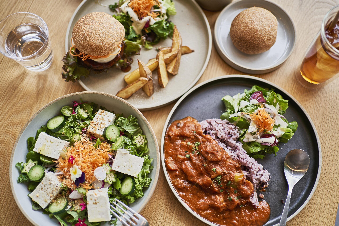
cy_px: 113
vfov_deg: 37.9
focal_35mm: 35
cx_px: 170
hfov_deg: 54.4
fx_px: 330
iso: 200
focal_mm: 35
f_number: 1.8
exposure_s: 1/500
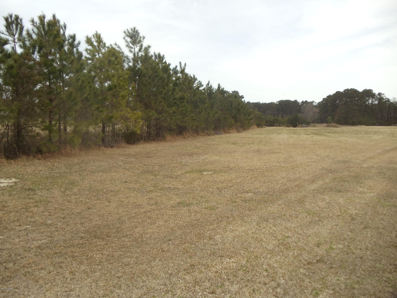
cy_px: 149
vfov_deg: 32.9
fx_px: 505
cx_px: 198
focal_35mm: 44
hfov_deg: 42.9
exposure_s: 1/160
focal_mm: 6
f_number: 7.1
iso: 80
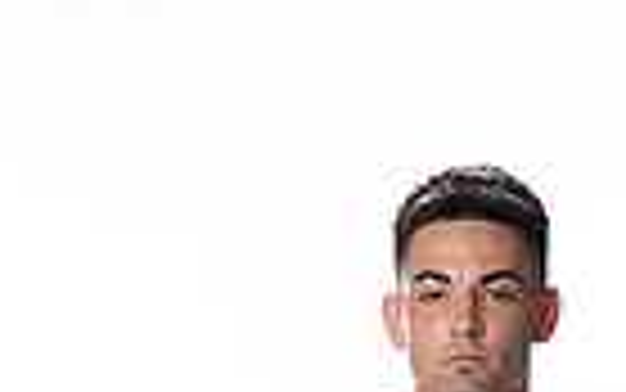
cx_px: 369
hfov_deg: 15.0
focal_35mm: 139
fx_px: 2372
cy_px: 924
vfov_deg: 8.6
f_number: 4
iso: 400
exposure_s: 1/250
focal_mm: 42
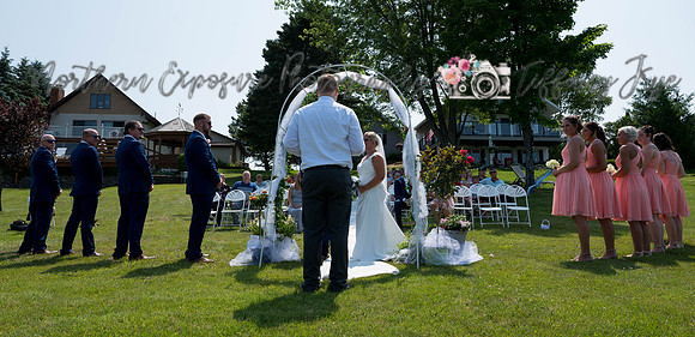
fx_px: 476
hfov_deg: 72.2
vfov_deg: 38.9
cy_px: 165
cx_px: 347
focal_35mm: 27
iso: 100
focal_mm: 24
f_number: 7.1
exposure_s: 1/400
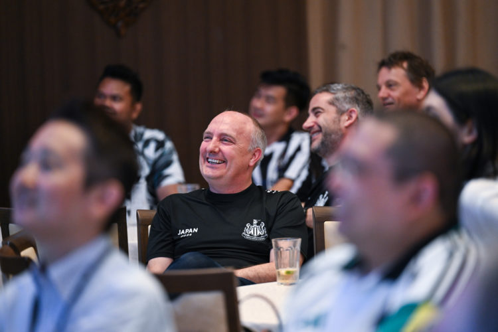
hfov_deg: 10.3
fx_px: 2766
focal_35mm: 200
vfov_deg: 6.9
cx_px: 249
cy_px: 166
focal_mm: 200
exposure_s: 1/200
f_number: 2.8
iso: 2500
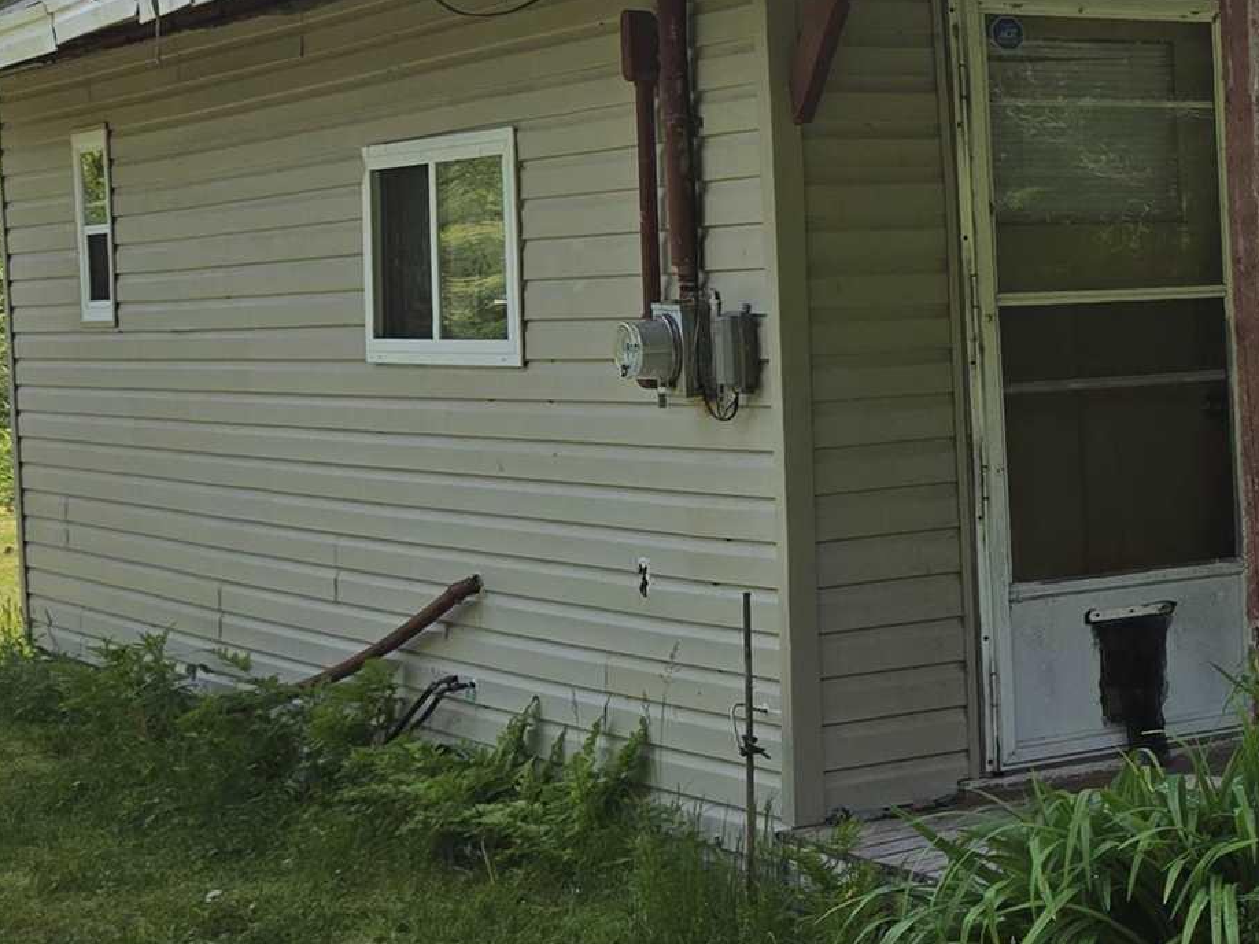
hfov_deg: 21.8
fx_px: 2800
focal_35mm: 77
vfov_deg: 19.1
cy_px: 321
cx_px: 1791
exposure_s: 1/1962
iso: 25
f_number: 1.8
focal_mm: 5.4
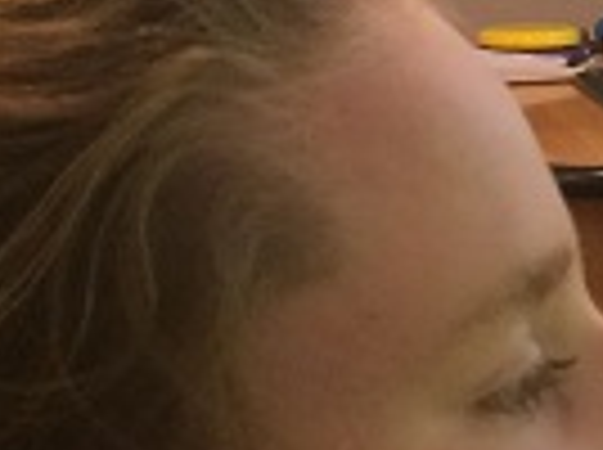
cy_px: 601
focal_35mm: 152
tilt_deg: -21.1
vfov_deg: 9.5
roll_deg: -0.9
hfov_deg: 11.3
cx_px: 1350
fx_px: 2643
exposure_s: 1/33
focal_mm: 4.15
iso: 160
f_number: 2.2
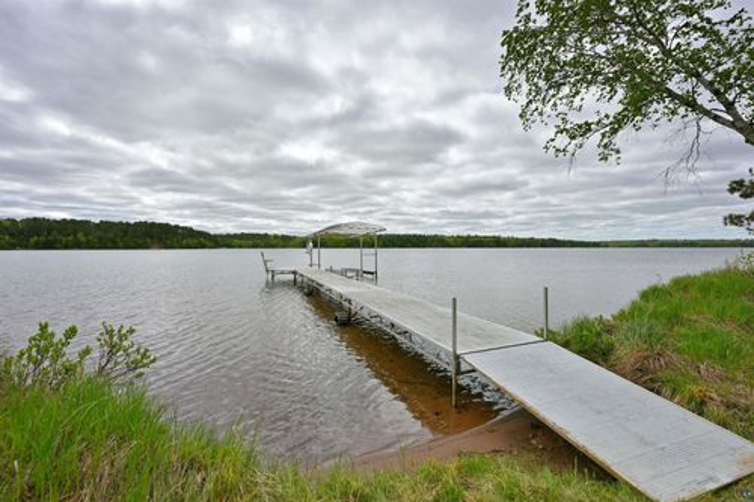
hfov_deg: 96.8
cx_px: 377
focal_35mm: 16
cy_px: 251
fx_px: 335
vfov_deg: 73.7
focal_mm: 16
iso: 250
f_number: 5.6
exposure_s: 1/2500
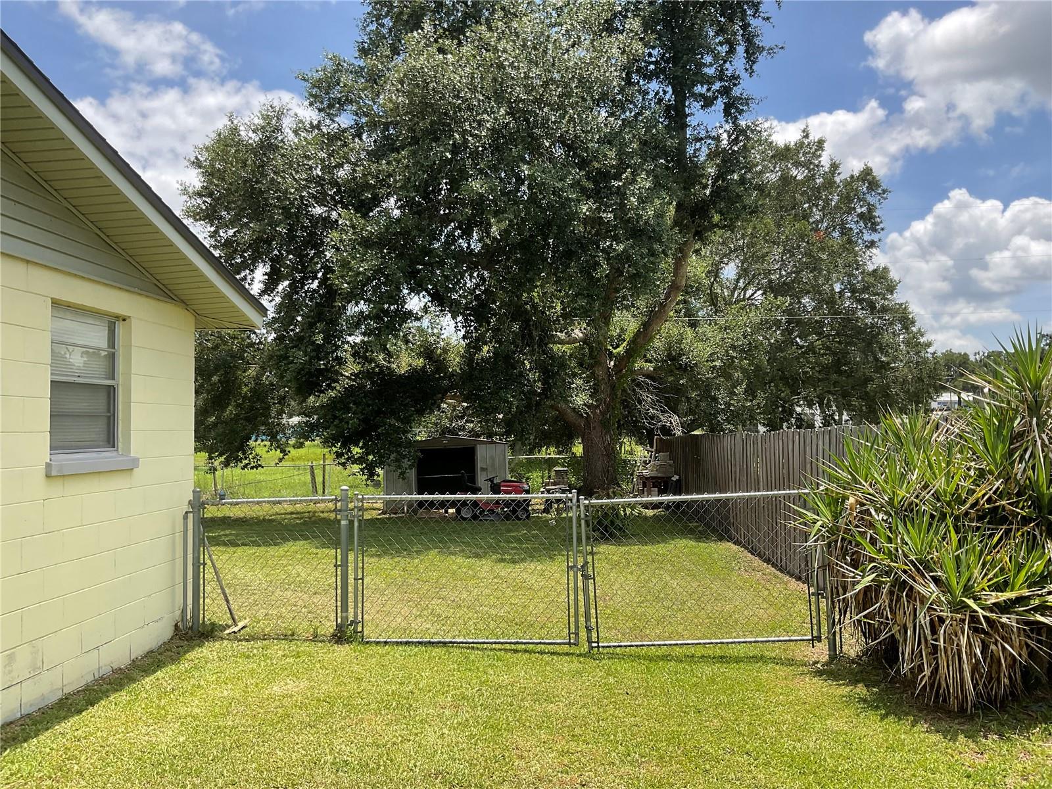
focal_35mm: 29
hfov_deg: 61.7
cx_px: 526
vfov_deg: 48.2
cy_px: 394
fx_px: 881
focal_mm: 3
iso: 16
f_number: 1.8
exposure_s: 1/1279
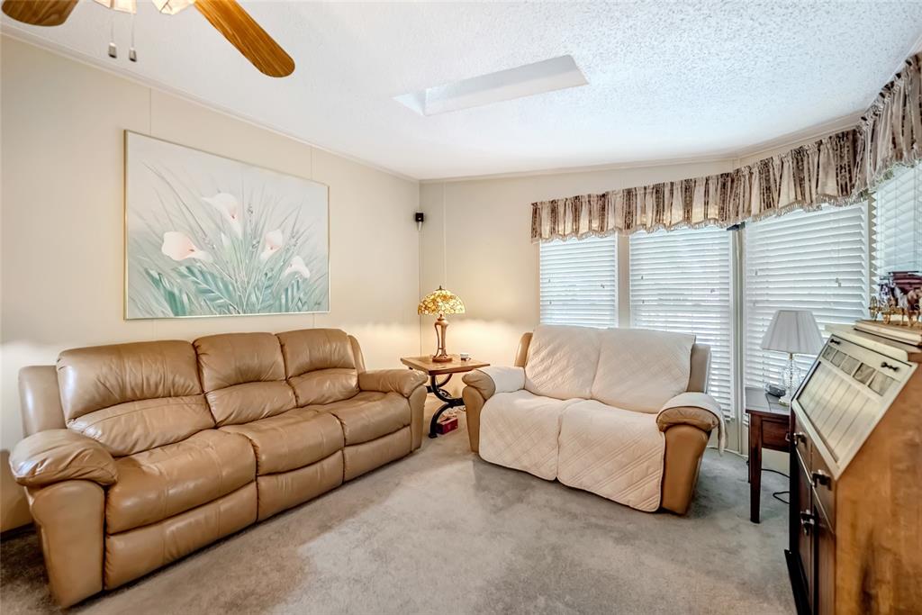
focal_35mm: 14
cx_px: 461
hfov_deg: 104.2
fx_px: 359
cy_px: 308
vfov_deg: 81.2
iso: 2500
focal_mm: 14
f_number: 4
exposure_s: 1/1000
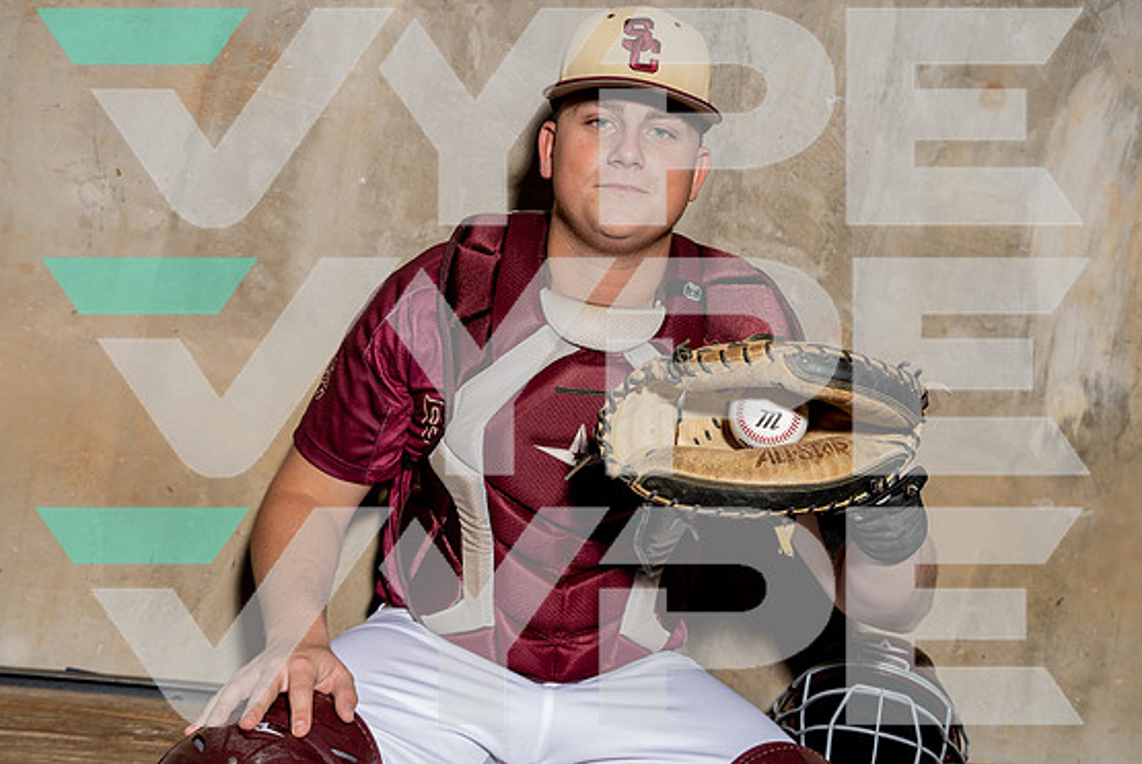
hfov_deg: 41.9
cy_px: 368
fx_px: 1492
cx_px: 566
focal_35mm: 47
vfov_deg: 28.7
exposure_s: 1/250
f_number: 8
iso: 250
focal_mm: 45
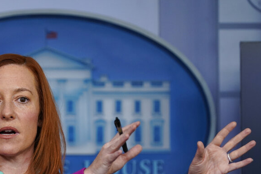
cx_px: 53
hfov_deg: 4.1
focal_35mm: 498
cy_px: 151
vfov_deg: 2.8
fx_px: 3610
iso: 2000
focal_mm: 280
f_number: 4
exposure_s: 1/640
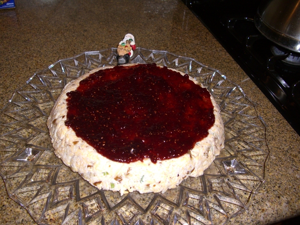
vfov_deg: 37.7
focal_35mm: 38
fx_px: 329
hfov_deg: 49.0
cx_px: 150
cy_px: 112
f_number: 2.8
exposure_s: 1/60
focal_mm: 7.9
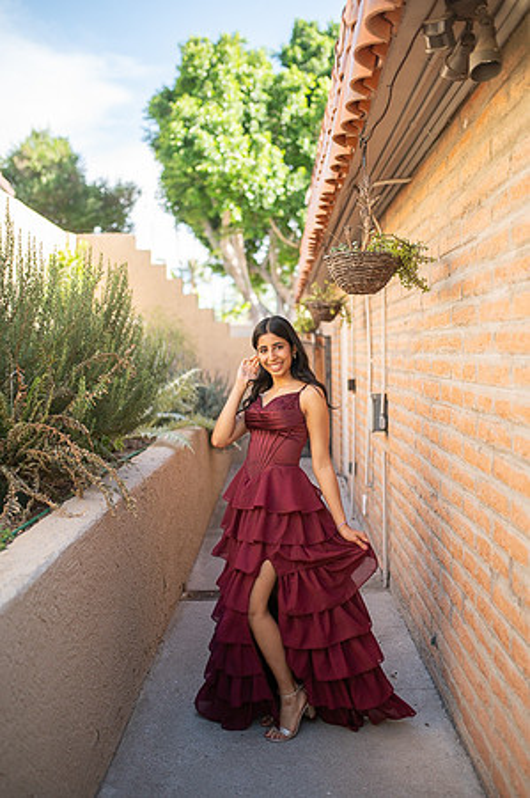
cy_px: 399
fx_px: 775
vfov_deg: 54.5
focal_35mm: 35
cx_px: 265
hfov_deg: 37.8
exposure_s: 1/4000
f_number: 1.4
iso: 400
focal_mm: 35
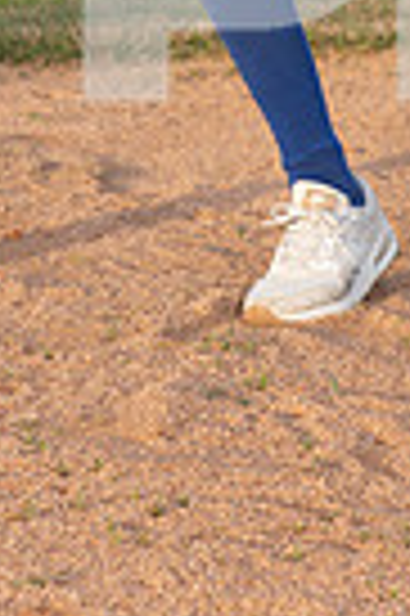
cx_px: 41
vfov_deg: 10.9
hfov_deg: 7.5
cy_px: -351
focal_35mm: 181
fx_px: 3100
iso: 200
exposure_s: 1/320
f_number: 6.3
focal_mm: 55
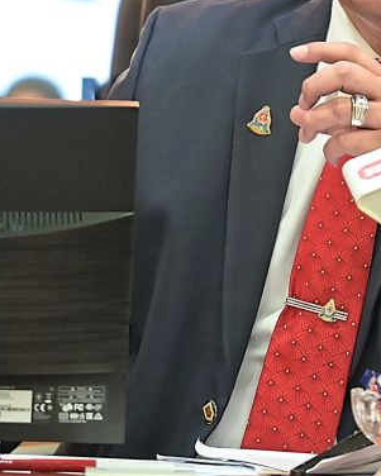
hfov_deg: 4.2
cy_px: -27
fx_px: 5227
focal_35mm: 371
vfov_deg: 5.2
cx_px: 468
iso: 2000
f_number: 4
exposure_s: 1/125
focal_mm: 120
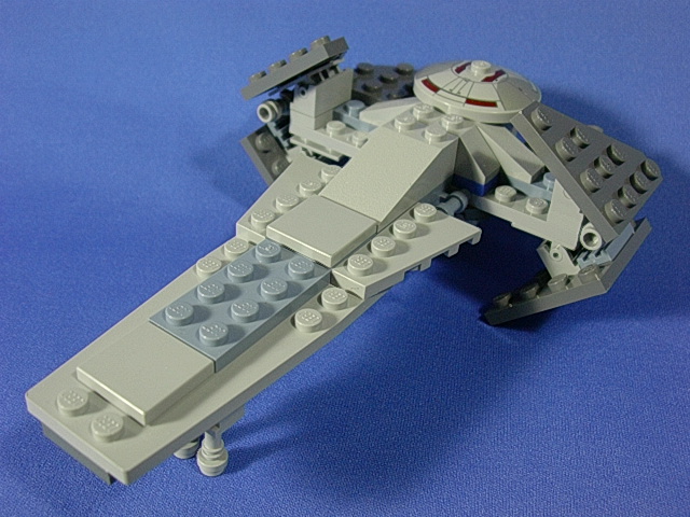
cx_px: 345
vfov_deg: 35.1
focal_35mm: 41
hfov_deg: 45.8
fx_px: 817
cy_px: 258
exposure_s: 1/13.8
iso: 70
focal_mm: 6.2
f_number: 2.8
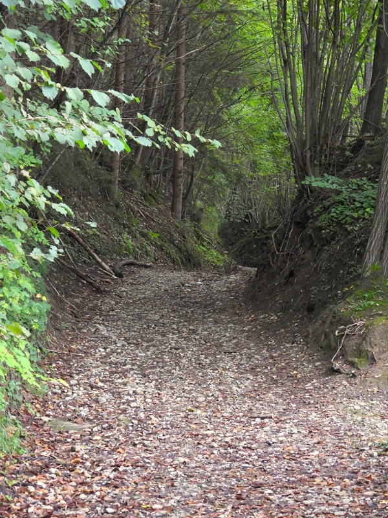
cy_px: 259
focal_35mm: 105
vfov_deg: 18.7
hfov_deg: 14.1
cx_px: 194
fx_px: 1569
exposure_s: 1/60
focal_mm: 18.7
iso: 360
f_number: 4
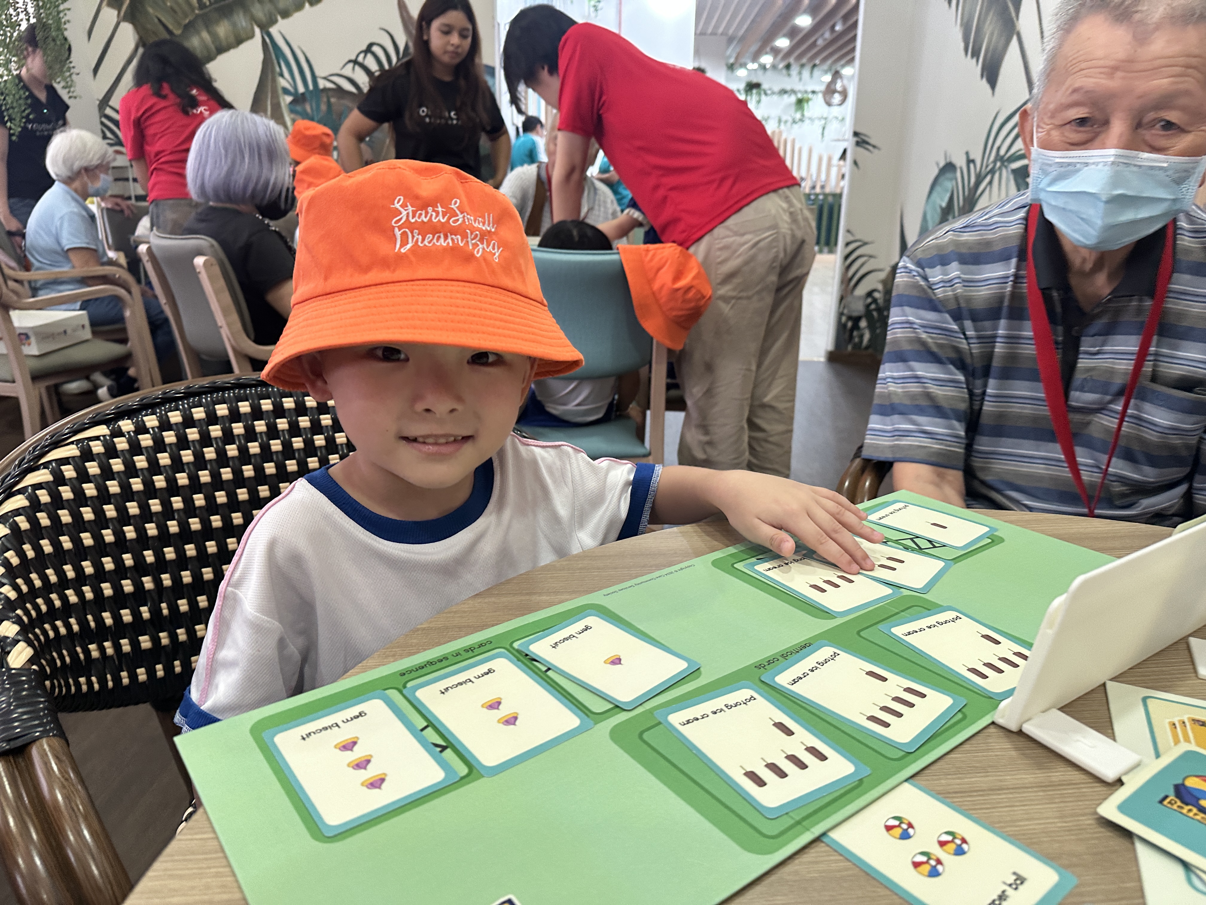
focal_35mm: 24
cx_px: 603
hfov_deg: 71.6
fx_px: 836
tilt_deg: -15.5
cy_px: 452
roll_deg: -2.4
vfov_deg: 56.8
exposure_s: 1/50
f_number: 1.78
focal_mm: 6.86
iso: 200
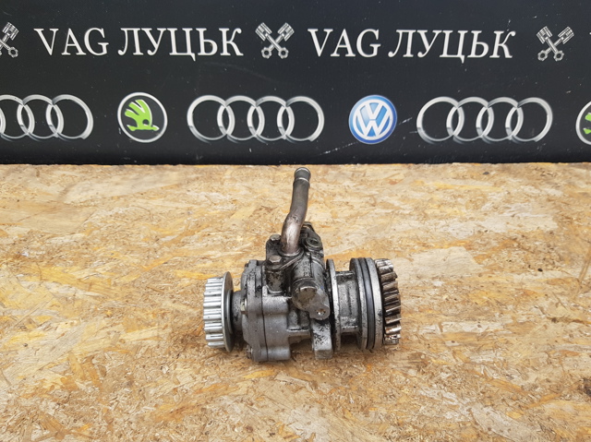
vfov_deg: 53.0
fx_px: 444
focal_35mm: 26
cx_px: 296
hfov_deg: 67.3
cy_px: 221
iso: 40
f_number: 1.7
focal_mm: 4.2
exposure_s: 1/554
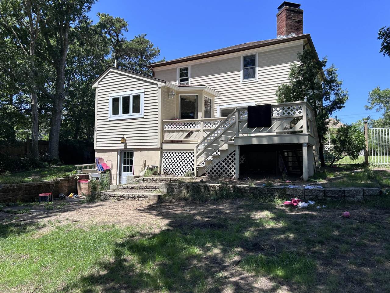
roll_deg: +0.2
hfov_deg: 67.3
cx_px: 195
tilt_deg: +4.1
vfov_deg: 53.1
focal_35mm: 26
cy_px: 146
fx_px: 293
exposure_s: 1/2208
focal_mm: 5.7
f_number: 1.5
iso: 50
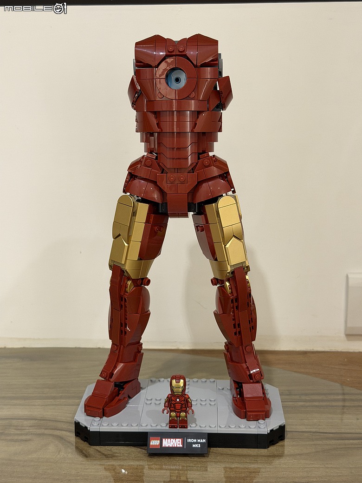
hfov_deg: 30.3
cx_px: 181
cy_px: 242
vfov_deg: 39.7
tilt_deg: -12.2
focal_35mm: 48
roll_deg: +0.6
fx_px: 669
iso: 200
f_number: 1.78
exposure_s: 1/40
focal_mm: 6.76
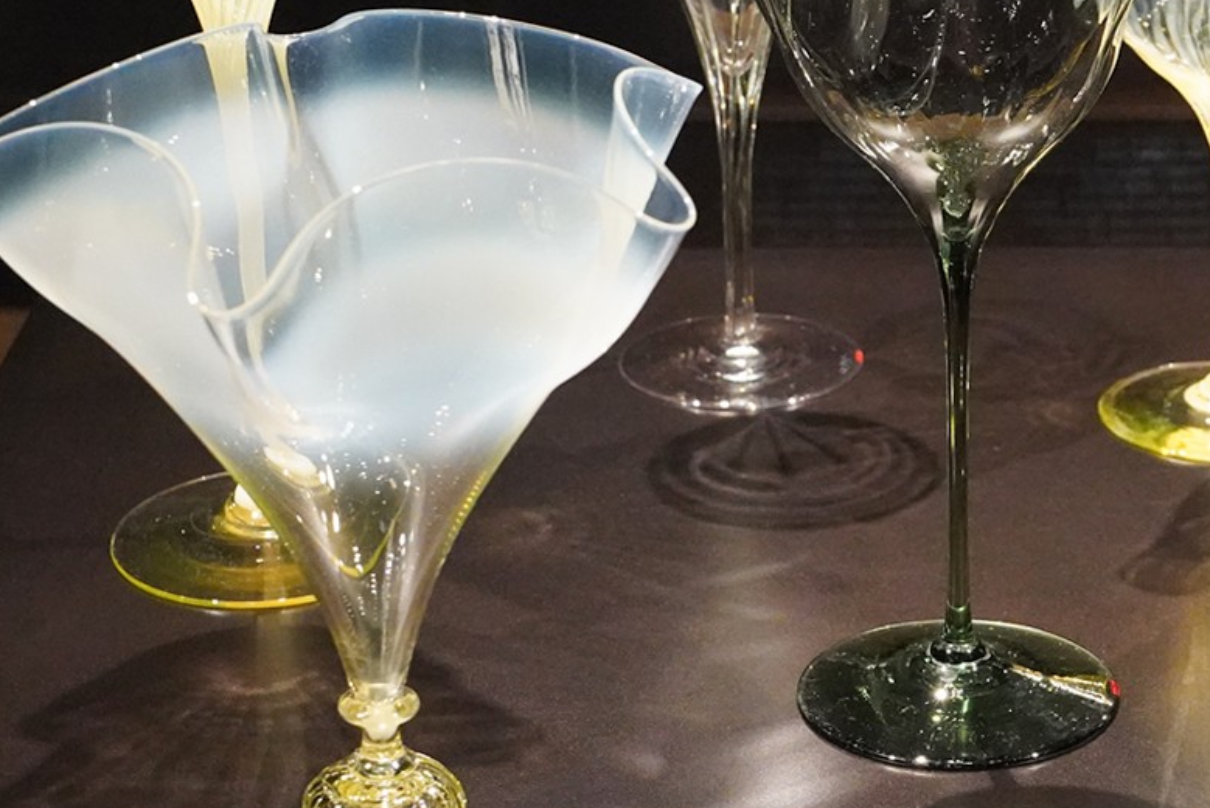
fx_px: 3194
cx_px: 829
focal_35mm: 95
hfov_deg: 21.4
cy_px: 374
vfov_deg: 14.4
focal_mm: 37
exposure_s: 1/100
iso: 8000
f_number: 5.6
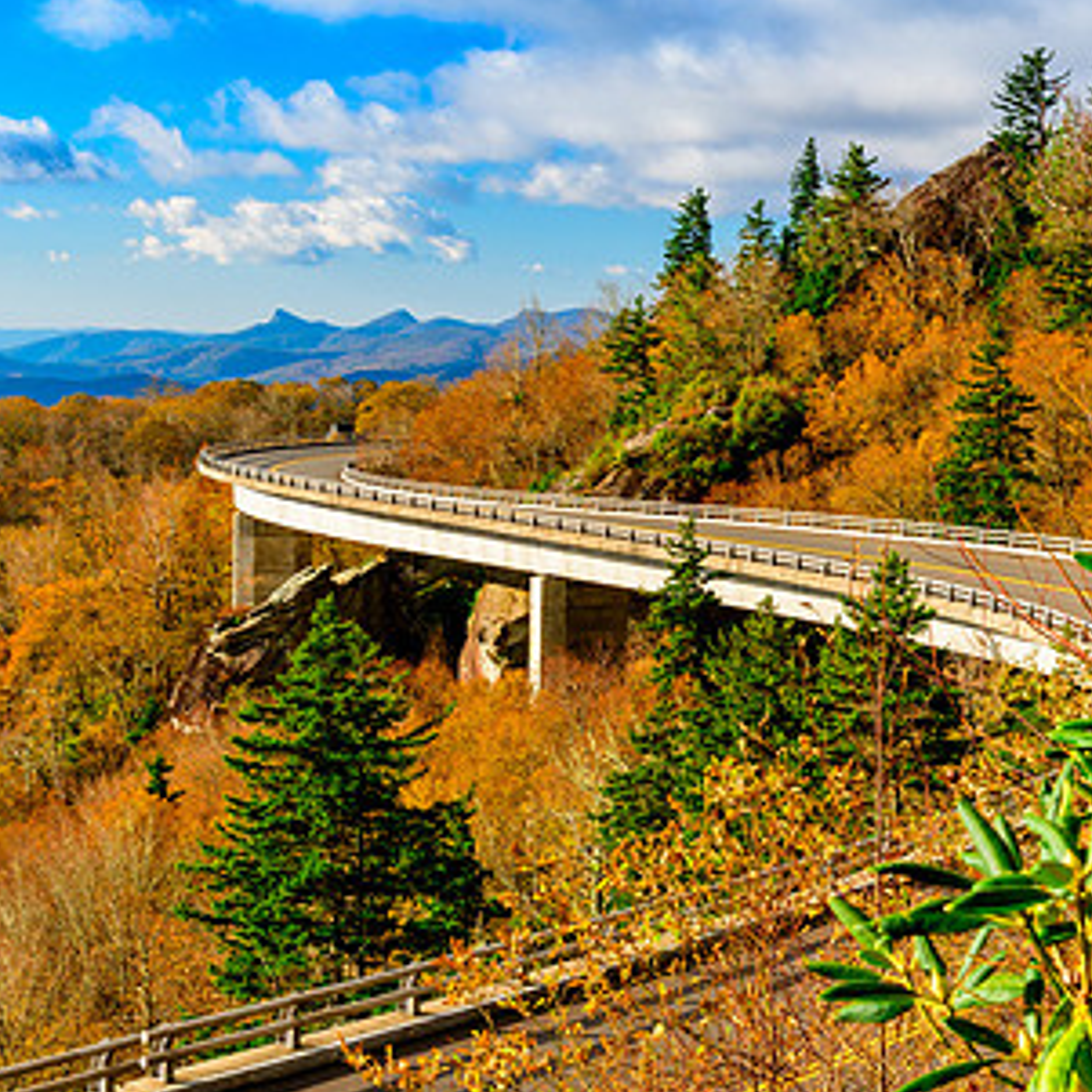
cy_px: 450
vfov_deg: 22.7
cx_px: 580
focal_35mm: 76
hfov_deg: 22.8
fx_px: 2712
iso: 200
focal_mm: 46
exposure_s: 1/125
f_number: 11
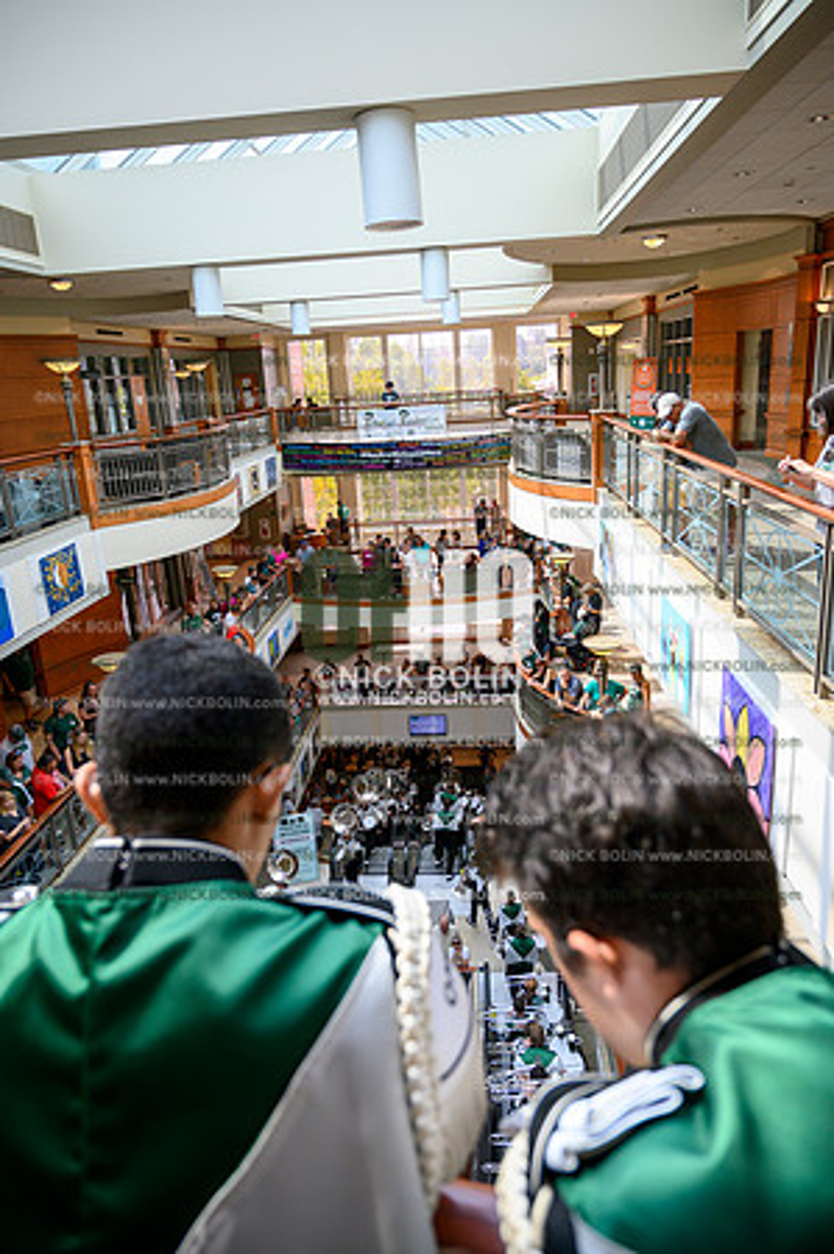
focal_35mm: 24
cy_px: 627
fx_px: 836
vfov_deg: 73.8
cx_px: 417
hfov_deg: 53.0
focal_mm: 24
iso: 800
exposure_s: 1/800
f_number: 4
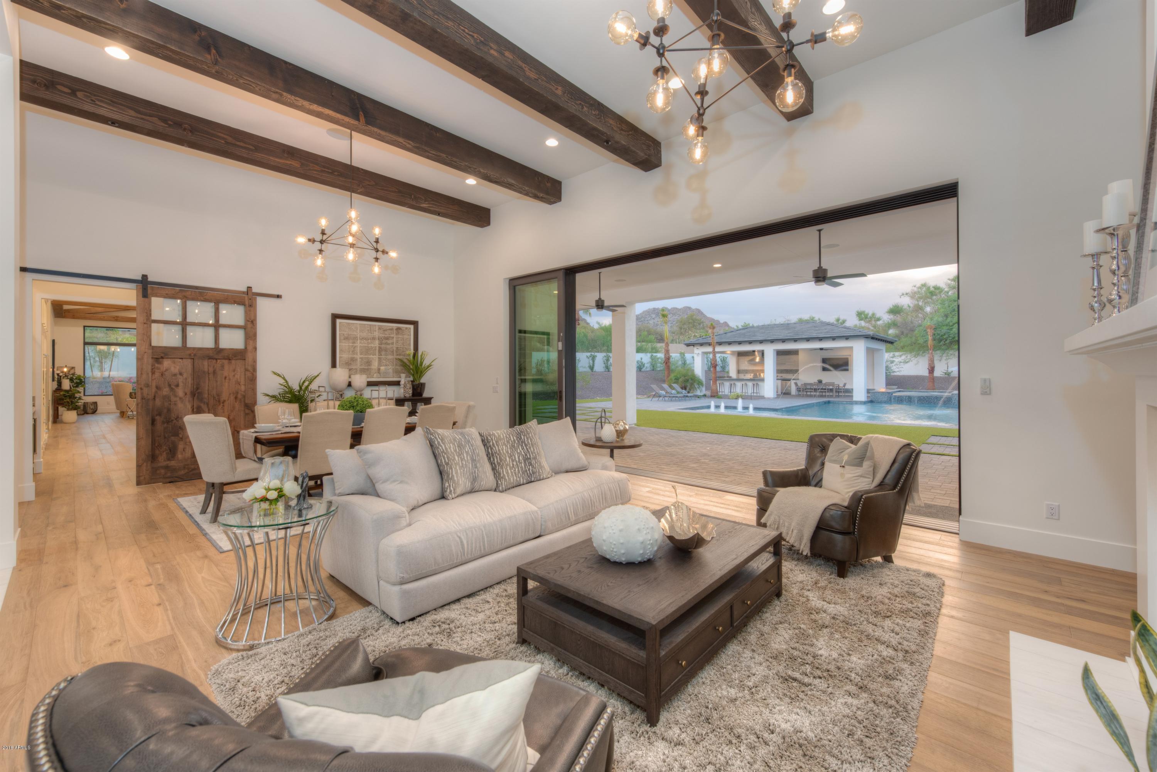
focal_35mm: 14
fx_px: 450
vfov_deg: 81.2
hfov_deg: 104.2
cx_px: 578
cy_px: 386
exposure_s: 1/15
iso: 320
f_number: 8
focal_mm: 14
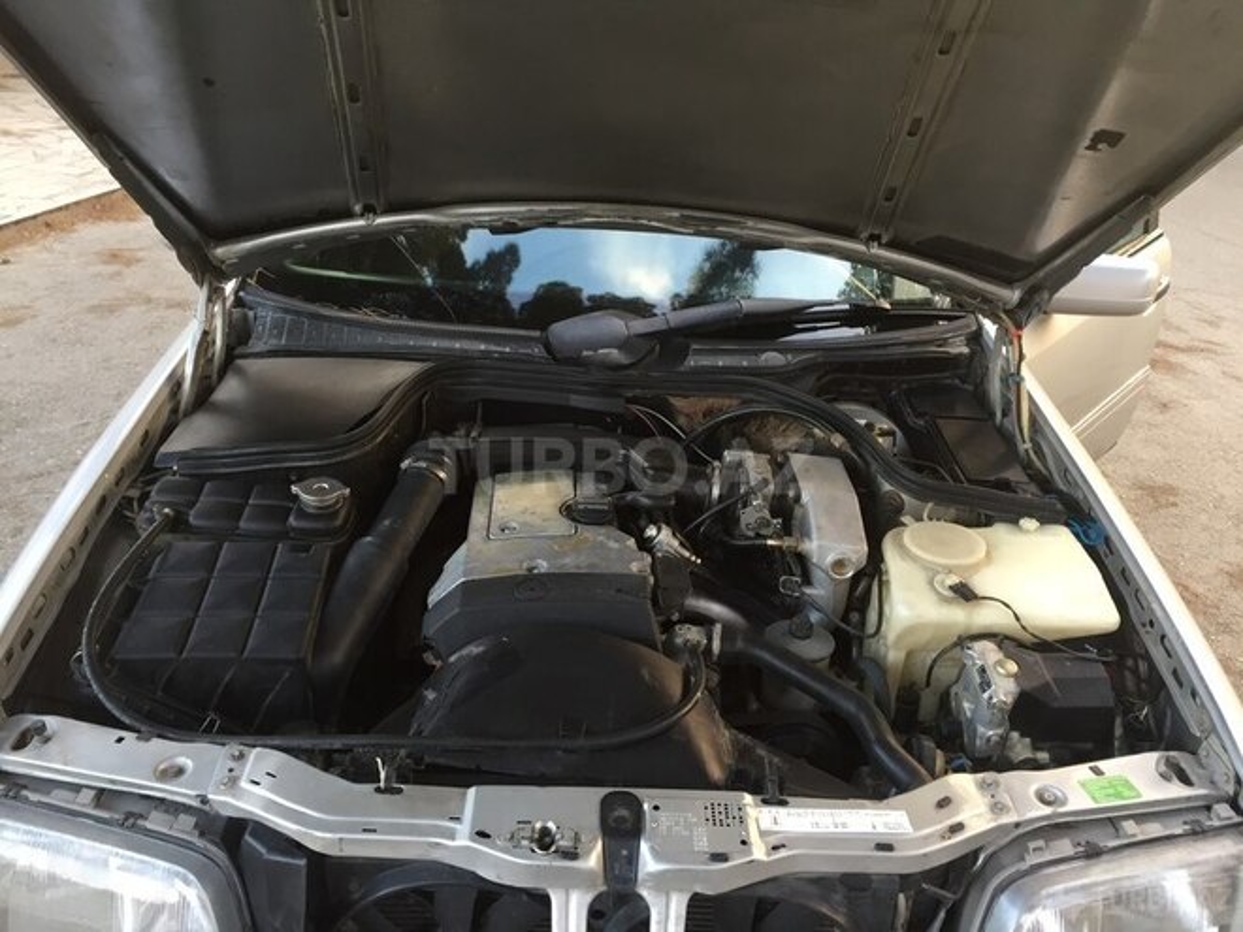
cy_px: 466
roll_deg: -4.8
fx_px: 1041
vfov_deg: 48.2
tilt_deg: -25.0
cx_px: 622
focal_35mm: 29
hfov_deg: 61.7
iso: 100
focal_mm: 4.15
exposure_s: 1/33
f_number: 2.2
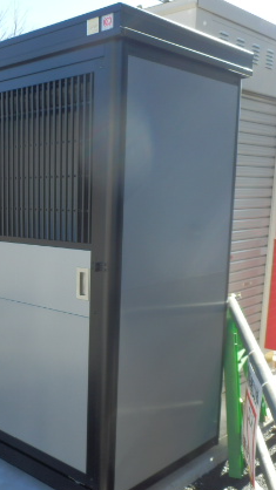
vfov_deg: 50.4
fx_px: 521
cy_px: 271
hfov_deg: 28.3
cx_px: 15
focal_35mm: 40
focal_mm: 4.2
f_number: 3
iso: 80
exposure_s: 1/400
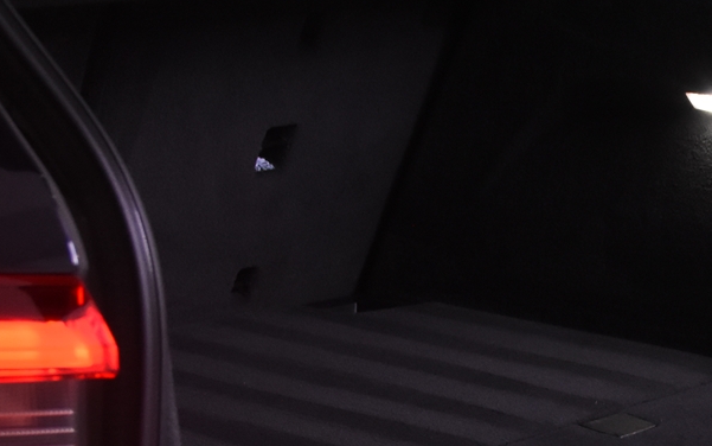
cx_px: 925
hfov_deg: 15.6
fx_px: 2465
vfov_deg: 10.1
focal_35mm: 127
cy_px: 604
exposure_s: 1/100
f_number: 4.5
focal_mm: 26
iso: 1600
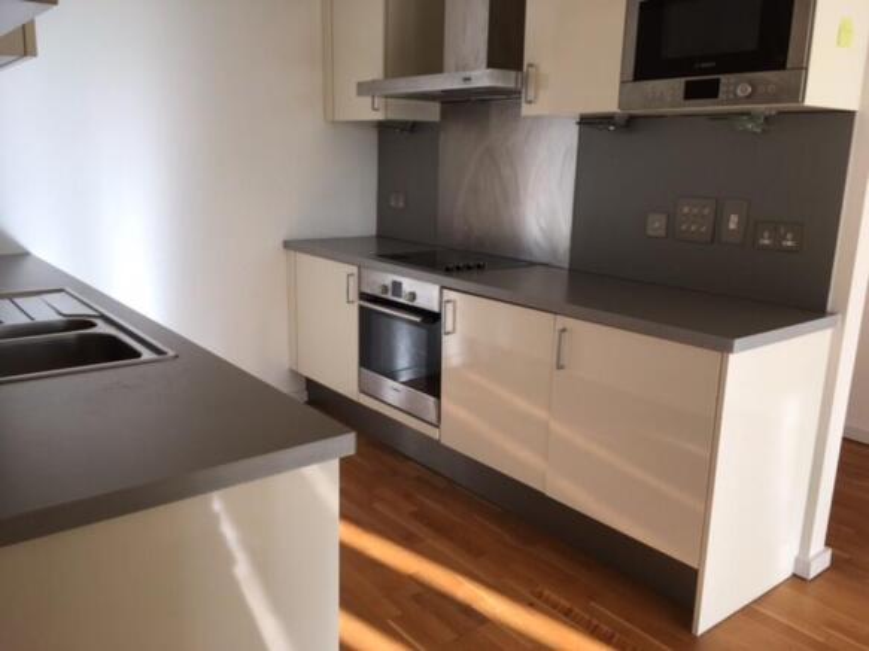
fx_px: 728
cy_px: 326
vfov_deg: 48.2
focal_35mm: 29
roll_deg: -1.8
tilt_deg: -13.7
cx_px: 434
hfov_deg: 61.7
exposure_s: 1/100
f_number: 2.2
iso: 25
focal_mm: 4.15
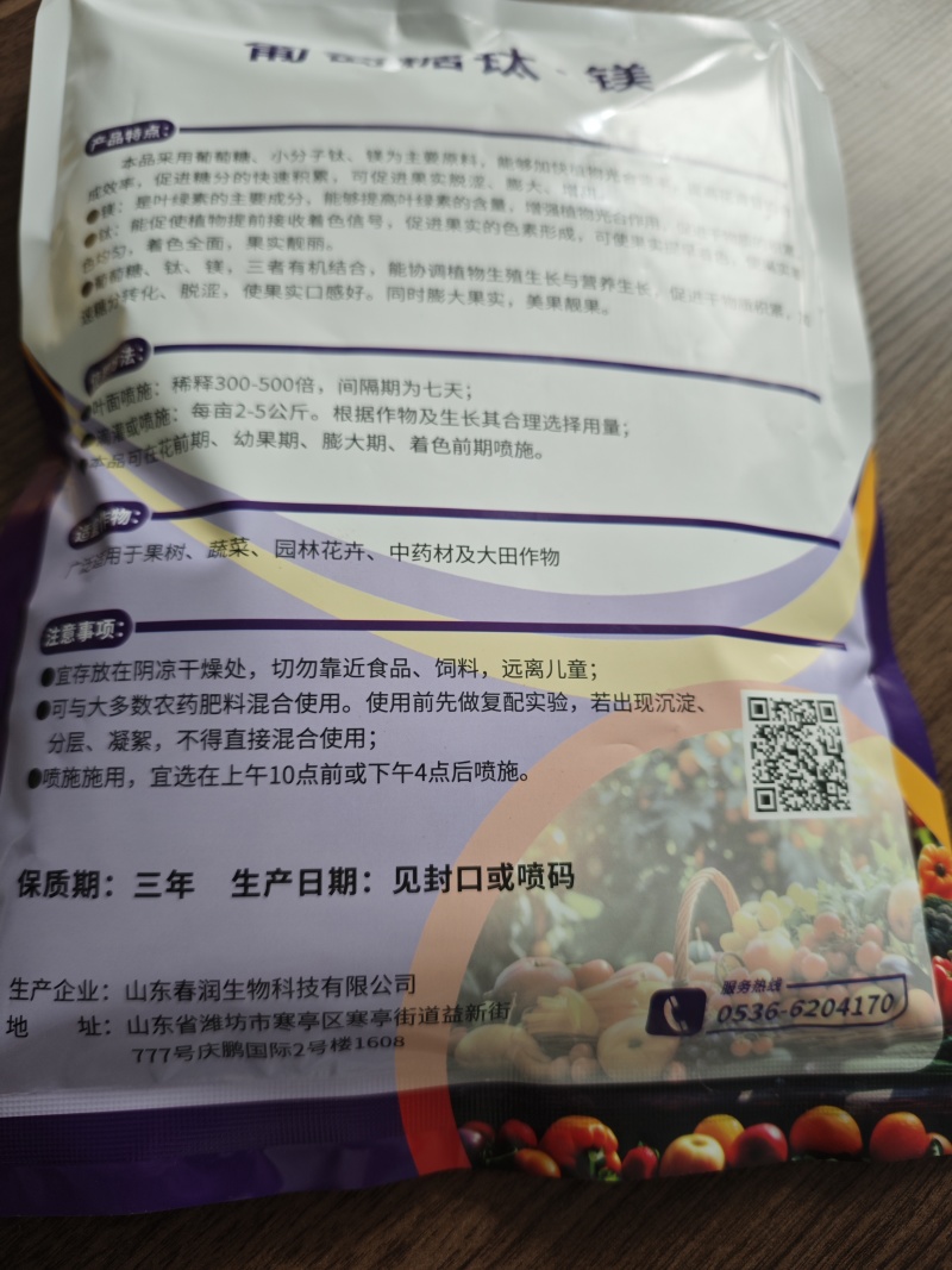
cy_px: 635
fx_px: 844
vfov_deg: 73.9
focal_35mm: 23
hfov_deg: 58.9
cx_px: 476
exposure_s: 1/100
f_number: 1.6
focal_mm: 6.55
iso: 100
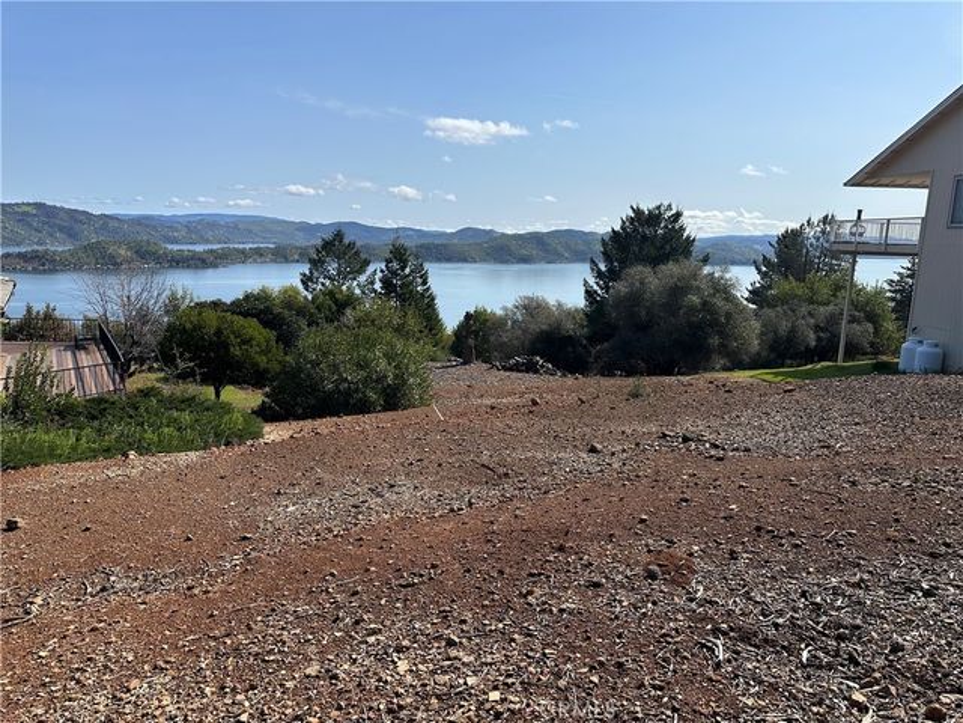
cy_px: 362
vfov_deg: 56.8
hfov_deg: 71.6
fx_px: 668
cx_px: 482
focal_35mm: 24
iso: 80
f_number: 1.78
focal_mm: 6.86
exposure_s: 1/5263
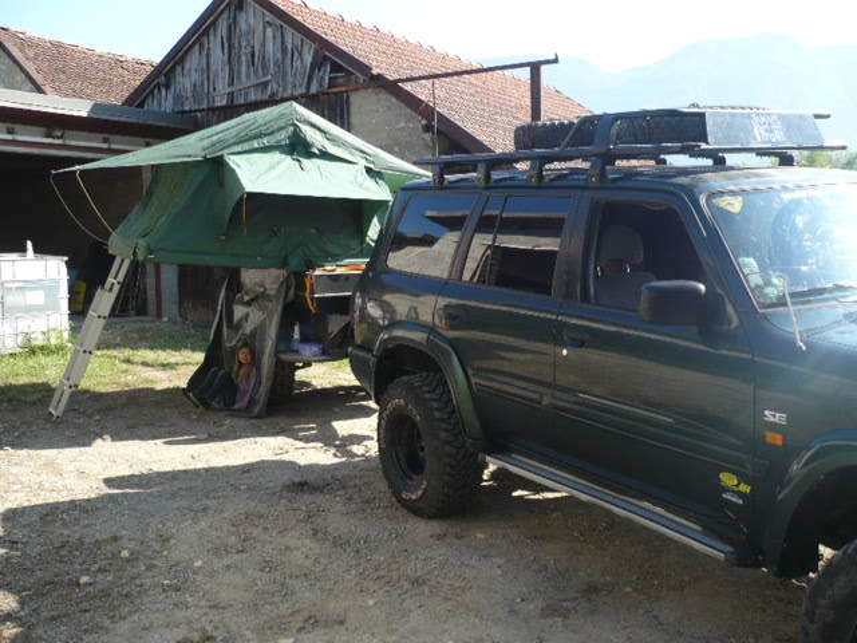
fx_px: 867
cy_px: 322
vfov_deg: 40.7
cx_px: 428
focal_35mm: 35
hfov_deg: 52.6
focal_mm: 5.8
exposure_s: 1/320
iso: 100
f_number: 2.8
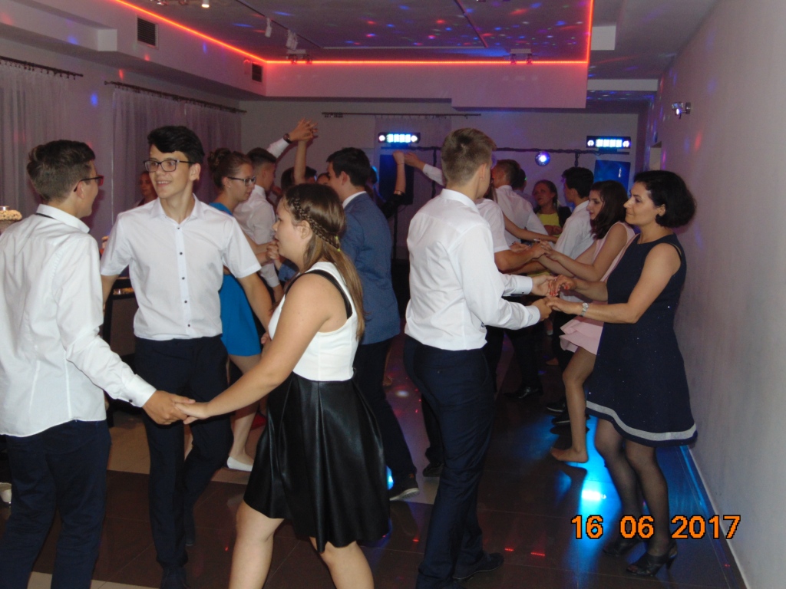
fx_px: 886
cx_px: 393
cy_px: 294
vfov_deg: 36.8
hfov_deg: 47.9
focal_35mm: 39
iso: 200
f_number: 3.3
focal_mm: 6.9
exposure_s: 1/60
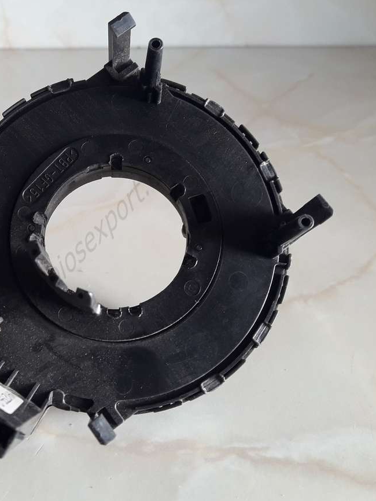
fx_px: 579
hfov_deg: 35.0
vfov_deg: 46.8
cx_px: 83
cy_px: 249
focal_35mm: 40
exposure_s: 1/33
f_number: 1.9
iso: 80
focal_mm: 3.7
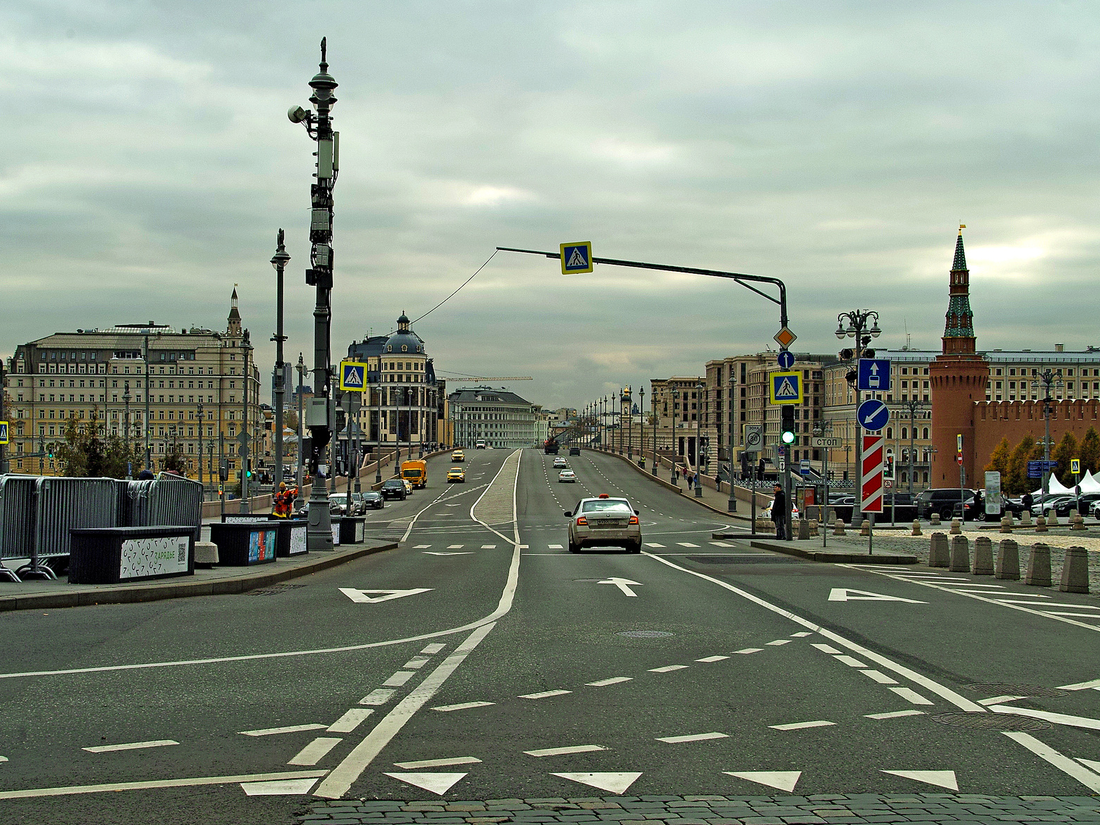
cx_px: 509
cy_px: 415
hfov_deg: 35.5
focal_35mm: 54
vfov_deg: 27.0
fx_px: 1716
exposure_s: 1/125
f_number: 8
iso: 100
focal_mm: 29
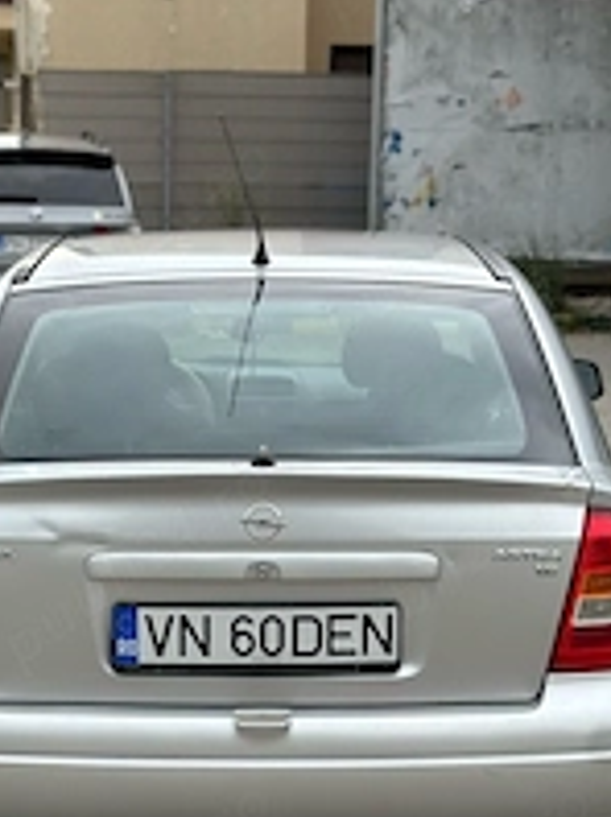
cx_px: 219
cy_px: 615
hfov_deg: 15.2
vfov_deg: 20.1
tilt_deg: -11.1
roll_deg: -1.1
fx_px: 2288
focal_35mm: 97
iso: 80
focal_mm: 6.86
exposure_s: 1/412
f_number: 1.78
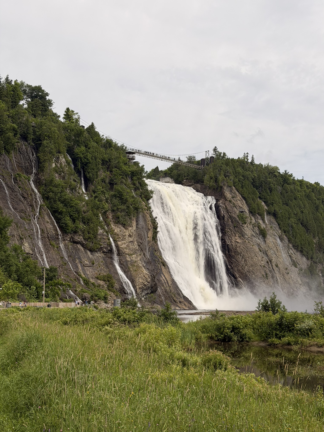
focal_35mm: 48
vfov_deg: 39.7
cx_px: 162
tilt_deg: +8.2
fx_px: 599
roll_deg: -0.8
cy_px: 216
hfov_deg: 30.3
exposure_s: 1/8772
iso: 80
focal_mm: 6.76
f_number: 1.78
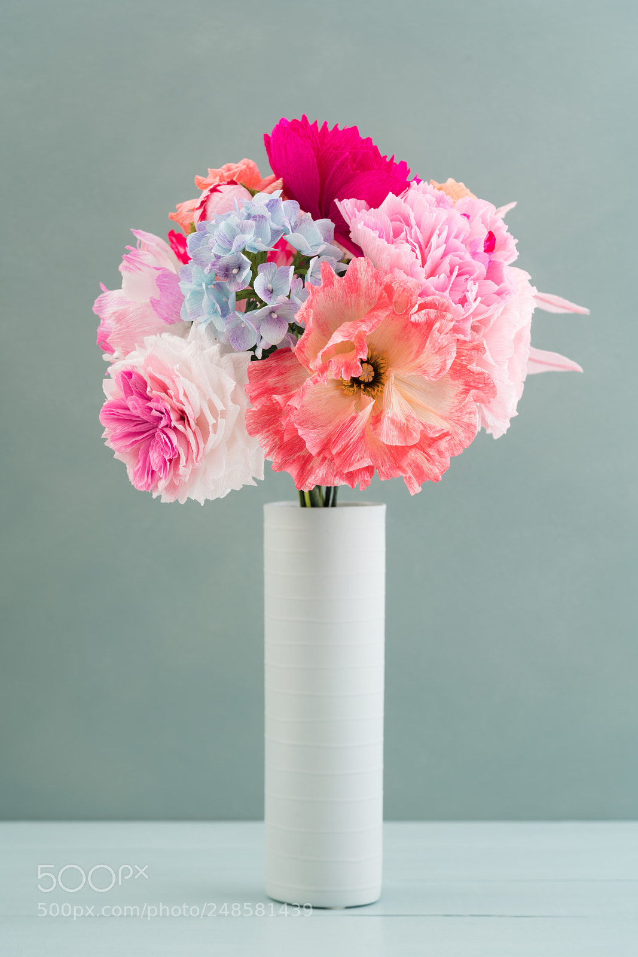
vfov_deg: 22.6
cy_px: 478
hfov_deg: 15.2
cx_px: 319
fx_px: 2392
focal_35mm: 90
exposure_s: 1/125
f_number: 6.3
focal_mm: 90
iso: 100
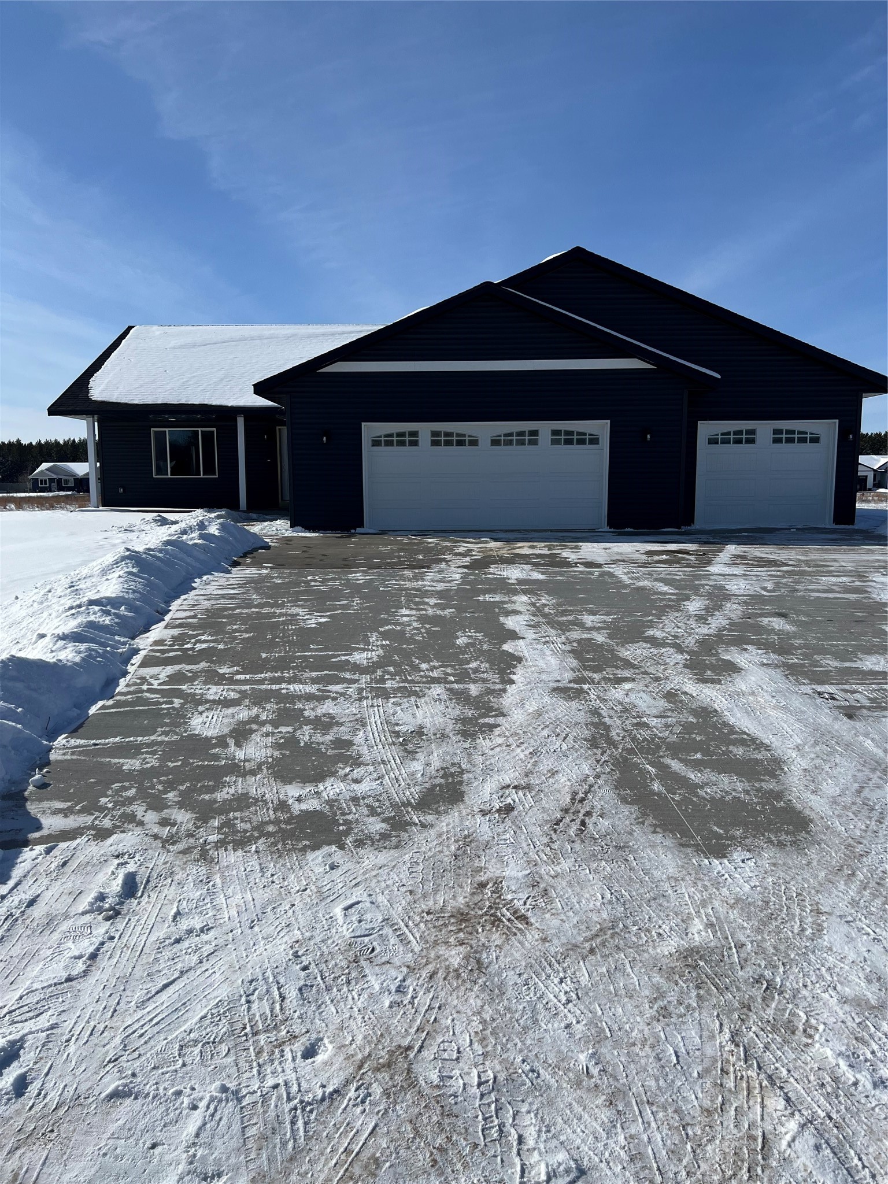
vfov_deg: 67.3
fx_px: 889
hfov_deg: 53.1
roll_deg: +0.4
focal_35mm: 26
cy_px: 592
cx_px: 444
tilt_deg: -8.2
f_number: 1.5
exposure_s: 1/11364
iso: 50
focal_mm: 5.7
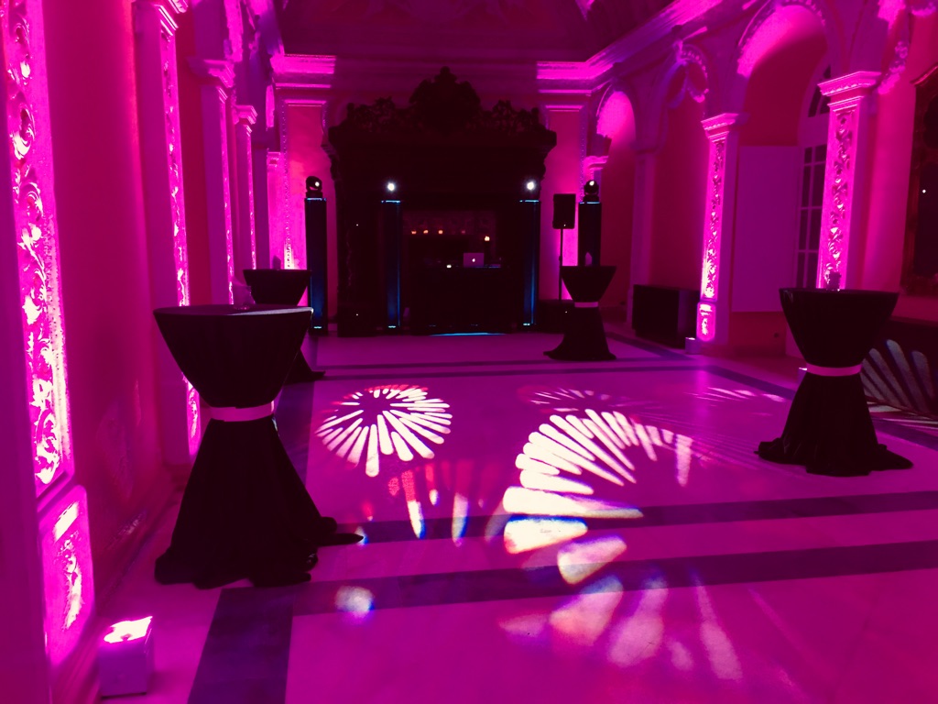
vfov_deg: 48.2
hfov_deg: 61.7
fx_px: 786
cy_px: 352
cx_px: 469
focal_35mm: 29
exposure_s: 1/25
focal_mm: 4.15
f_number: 2.2
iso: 200
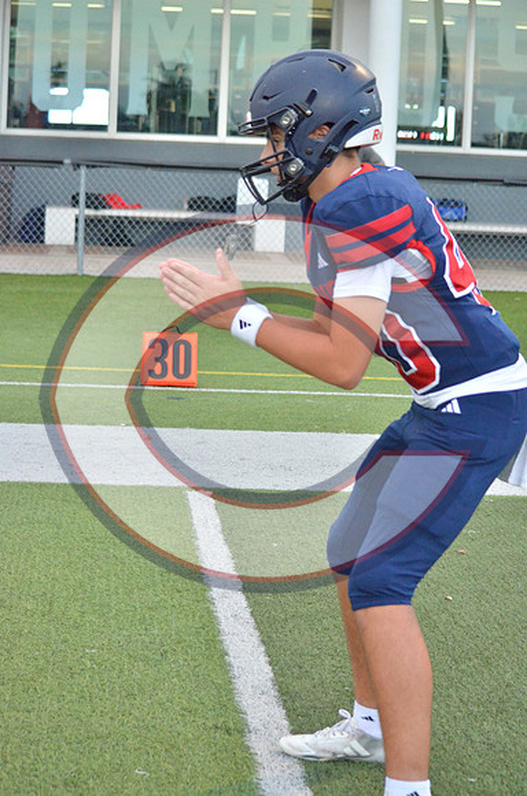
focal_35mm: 82
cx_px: 264
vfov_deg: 24.7
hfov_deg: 16.5
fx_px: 1820
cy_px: 398
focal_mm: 55
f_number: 4.5
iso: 4000
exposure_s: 1/500
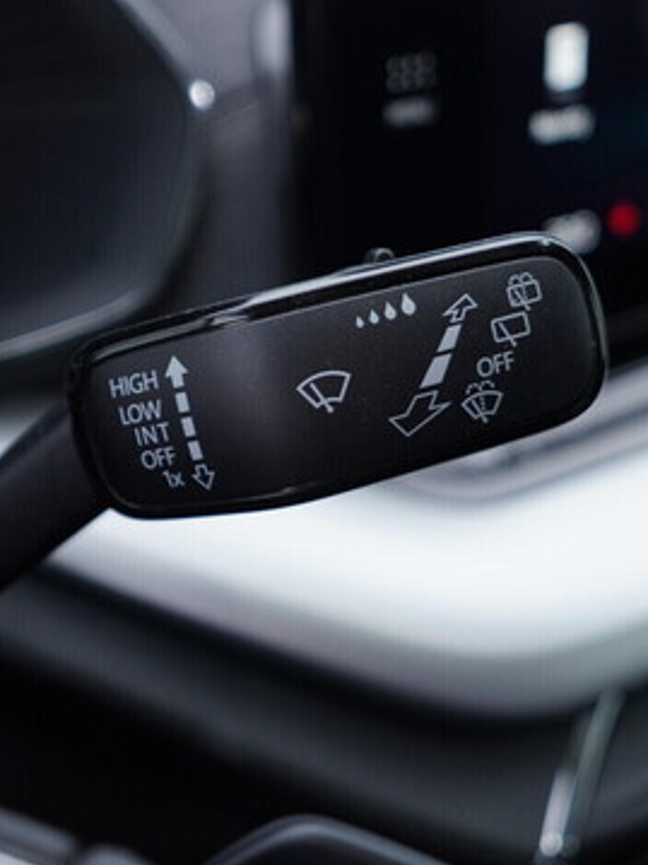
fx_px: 1324
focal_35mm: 53
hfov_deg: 27.4
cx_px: 251
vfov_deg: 36.2
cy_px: 435
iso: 125
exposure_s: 1/40
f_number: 2.8
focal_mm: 24
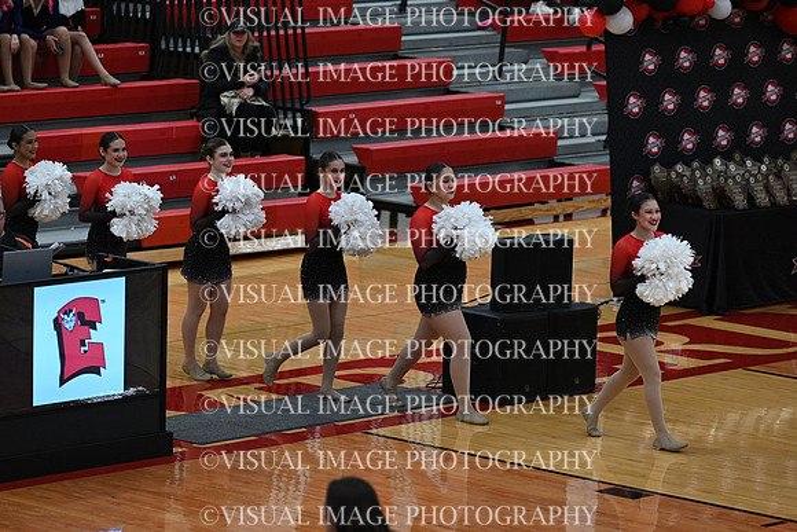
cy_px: 266
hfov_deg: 12.4
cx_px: 398
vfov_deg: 8.3
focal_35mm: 165
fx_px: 3654
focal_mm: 165
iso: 4000
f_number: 4
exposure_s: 1/400
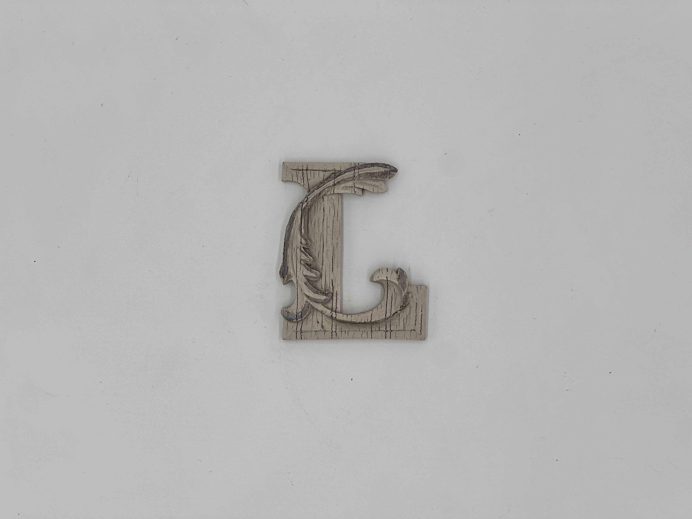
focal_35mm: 77
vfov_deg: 19.1
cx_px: 346
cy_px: 260
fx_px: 1539
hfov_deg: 25.3
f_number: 2.8
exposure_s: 1/582
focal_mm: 9
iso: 32
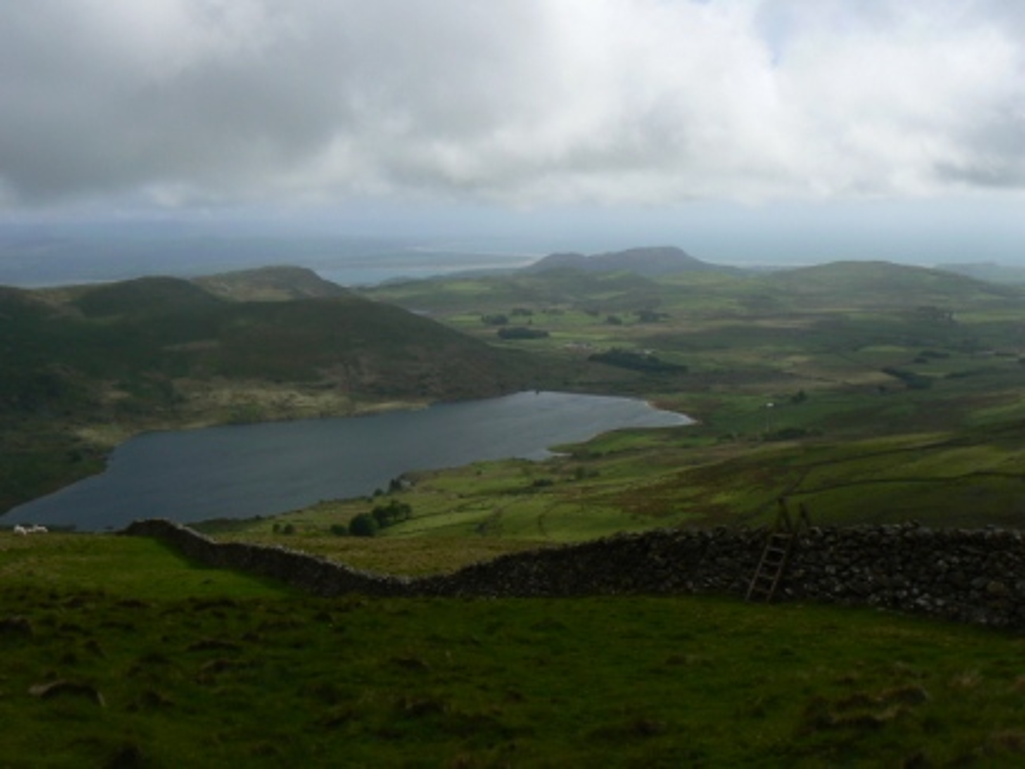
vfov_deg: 39.7
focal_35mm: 36
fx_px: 1066
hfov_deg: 51.4
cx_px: 512
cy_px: 384
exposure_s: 1/640
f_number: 8
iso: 80
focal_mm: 6
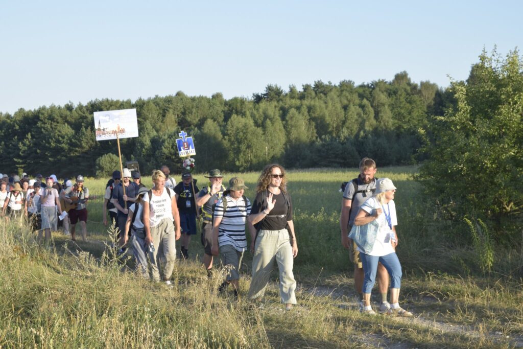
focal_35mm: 75
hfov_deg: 27.0
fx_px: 1090
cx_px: 262
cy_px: 174
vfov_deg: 18.2
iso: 400
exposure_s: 1/320
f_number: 9
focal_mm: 50
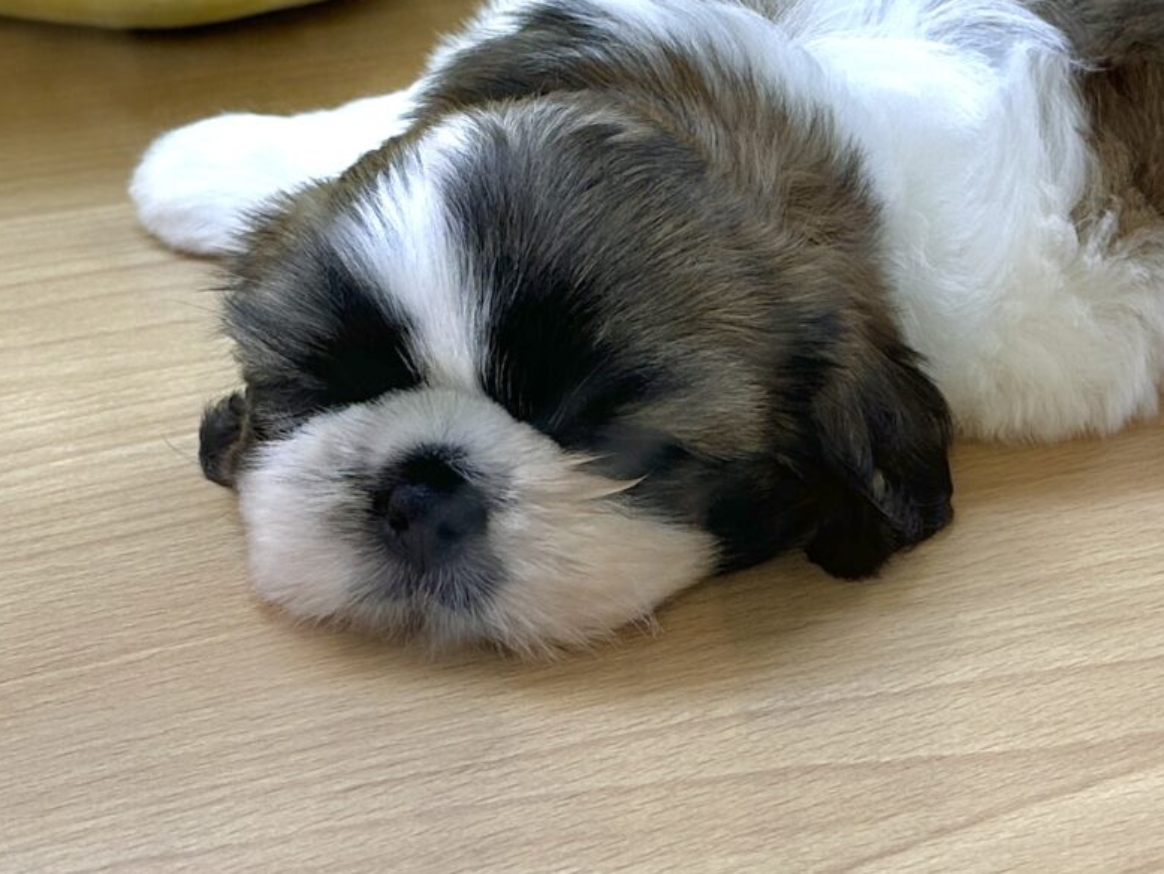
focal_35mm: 37
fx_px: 1245
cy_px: 272
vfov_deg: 38.1
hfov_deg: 49.7
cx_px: 723
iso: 64
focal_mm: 6.86
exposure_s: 1/161
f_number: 1.78
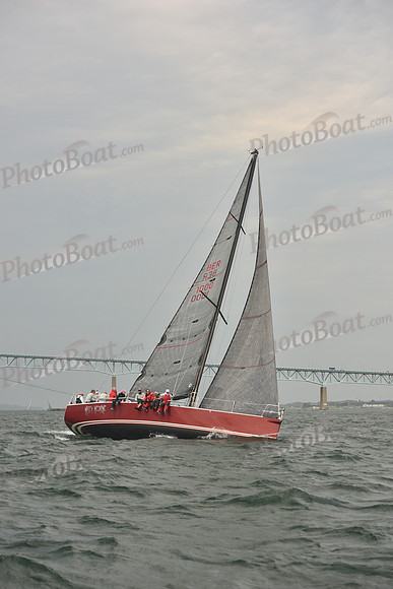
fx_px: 1145
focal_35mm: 70
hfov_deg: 19.5
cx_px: 196
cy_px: 294
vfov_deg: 28.8
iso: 250
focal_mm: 70
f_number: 5.6
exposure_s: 1/640
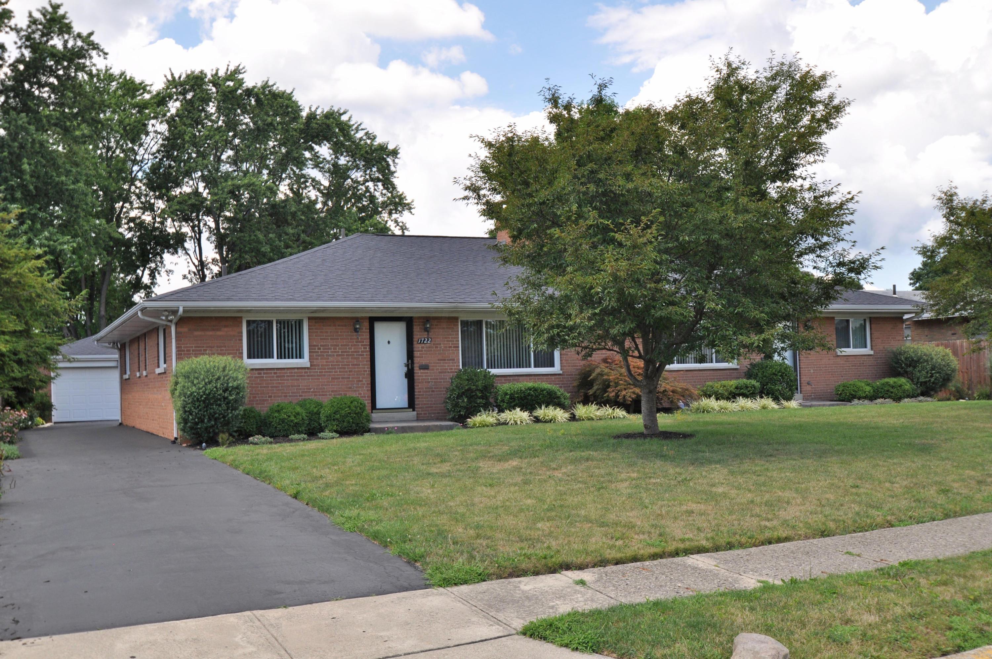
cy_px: 330
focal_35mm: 36
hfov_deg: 53.2
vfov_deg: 36.8
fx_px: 991
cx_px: 496
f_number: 8
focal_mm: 24
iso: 200
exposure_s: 1/250
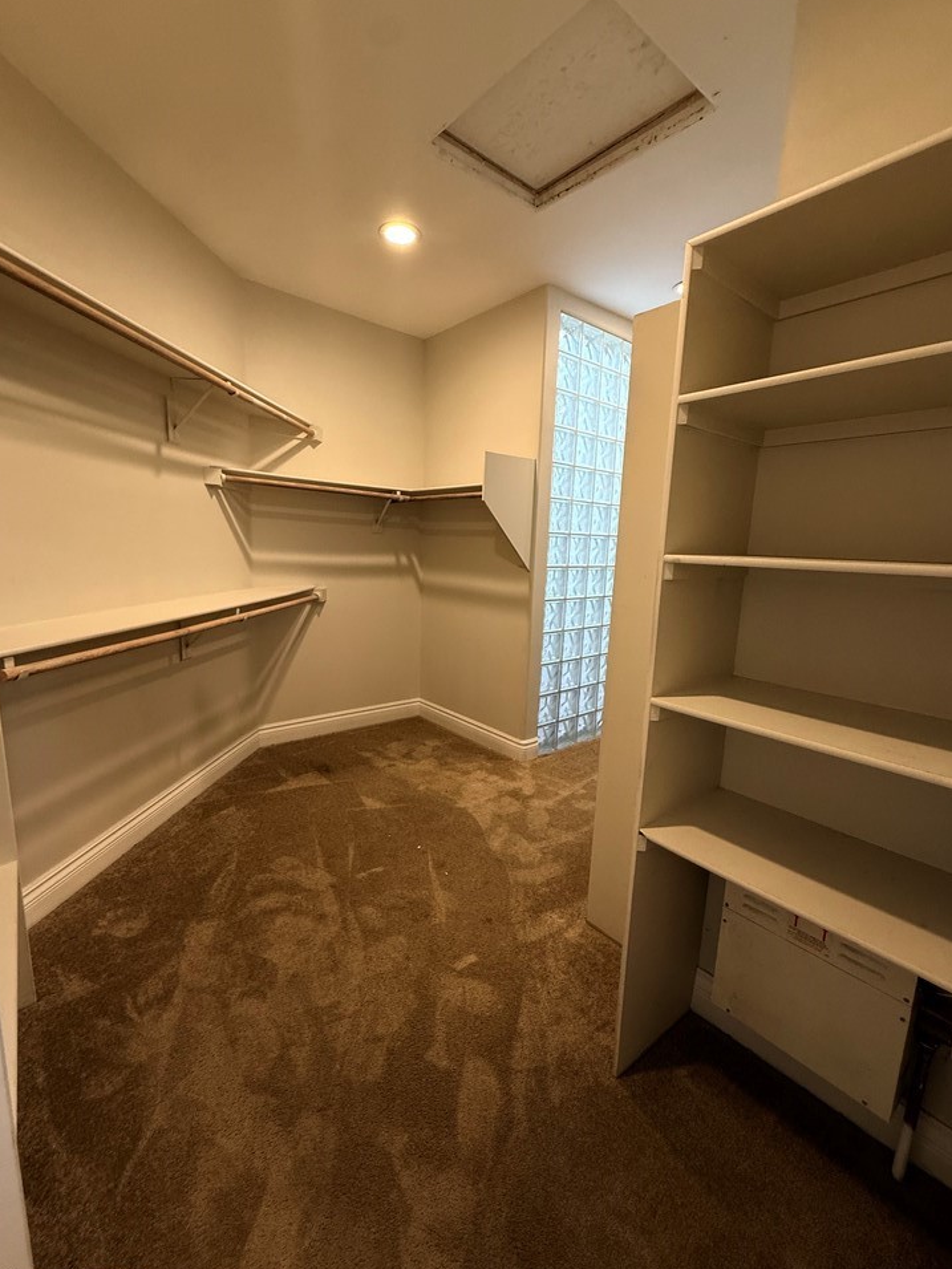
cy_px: 638
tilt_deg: -10.0
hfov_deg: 81.7
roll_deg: -1.3
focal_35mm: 15
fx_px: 550
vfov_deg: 98.2
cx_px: 467
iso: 200
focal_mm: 2.22
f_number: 2.2
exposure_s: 1/60
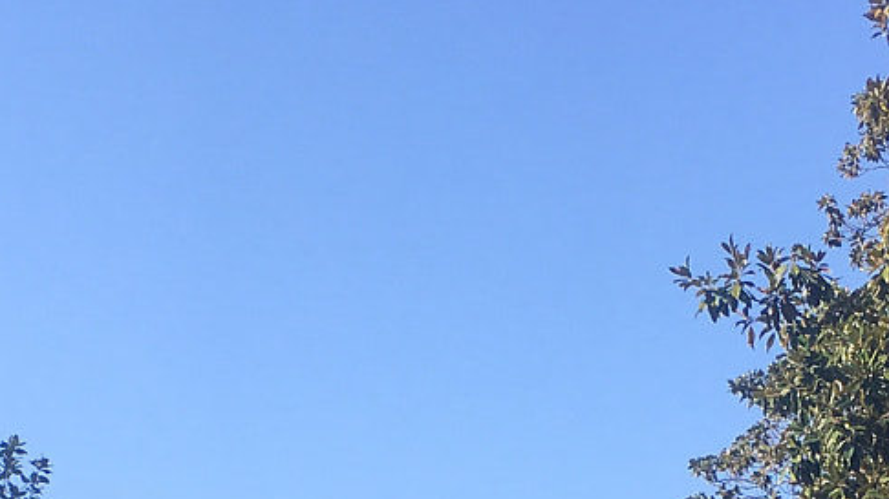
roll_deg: +1.0
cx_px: 406
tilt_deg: +9.7
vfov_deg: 11.1
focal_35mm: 104
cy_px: 788
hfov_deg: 20.6
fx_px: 2451
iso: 25
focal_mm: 4.15
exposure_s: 1/927
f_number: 2.2
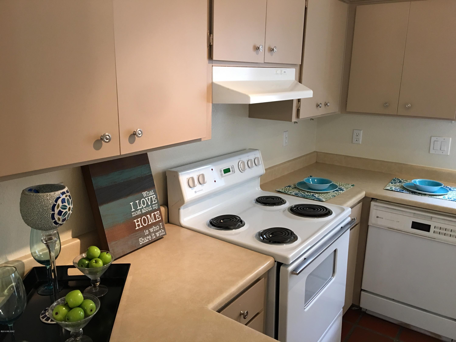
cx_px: 228
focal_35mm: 29
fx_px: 382
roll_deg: -0.9
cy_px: 171
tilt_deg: -13.2
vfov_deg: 48.2
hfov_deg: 61.7
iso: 64
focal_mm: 4.15
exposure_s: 1/15
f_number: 2.2
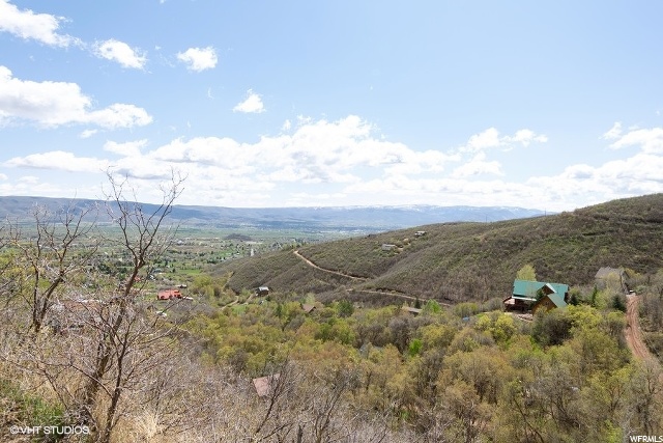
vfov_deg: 59.5
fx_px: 387
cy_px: 222
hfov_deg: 81.2
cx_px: 332
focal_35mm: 21
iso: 200
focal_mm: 14
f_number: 8
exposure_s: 1/400
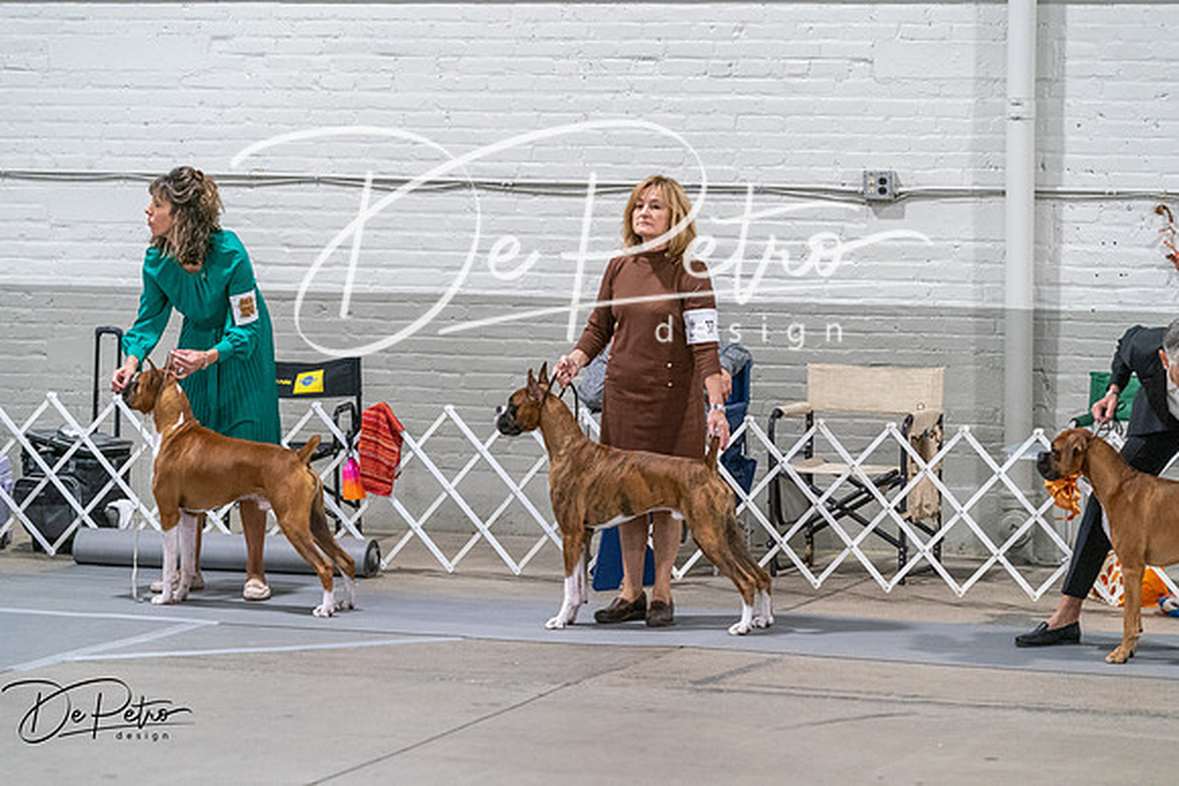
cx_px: 590
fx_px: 3996
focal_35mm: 122
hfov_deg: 16.8
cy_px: 393
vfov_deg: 11.2
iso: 6400
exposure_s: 1/250
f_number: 3.5
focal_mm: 122
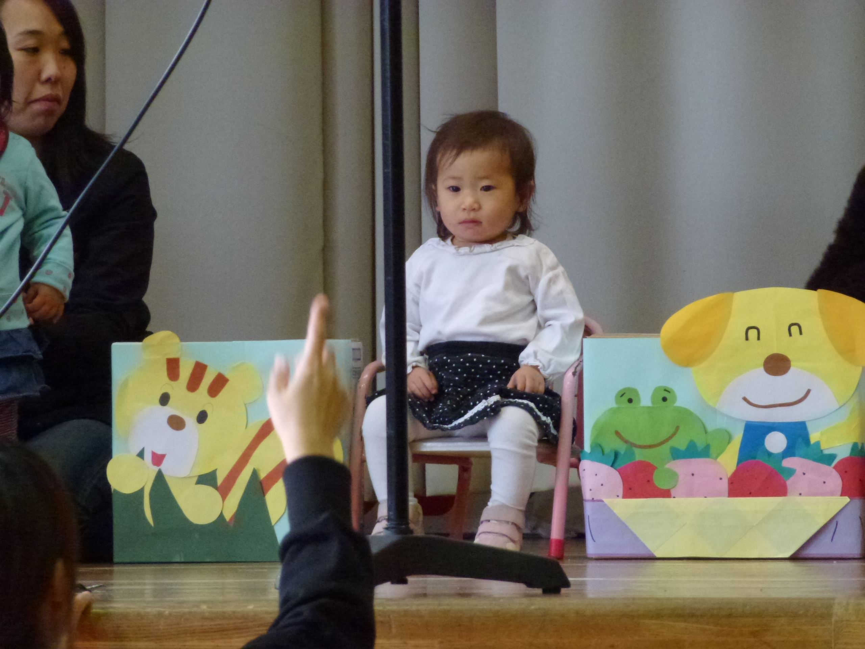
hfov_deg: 8.0
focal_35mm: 249
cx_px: 432
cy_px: 324
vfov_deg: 6.0
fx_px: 6222
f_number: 5.6
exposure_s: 1/50
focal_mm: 44.5
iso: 800
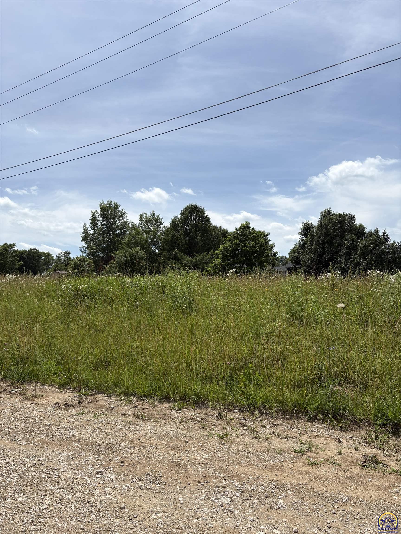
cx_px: 200
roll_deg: -3.2
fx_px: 402
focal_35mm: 26
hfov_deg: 53.1
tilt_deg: +2.8
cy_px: 267
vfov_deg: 67.3
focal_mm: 5.96
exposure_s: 1/6993
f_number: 1.6
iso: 50
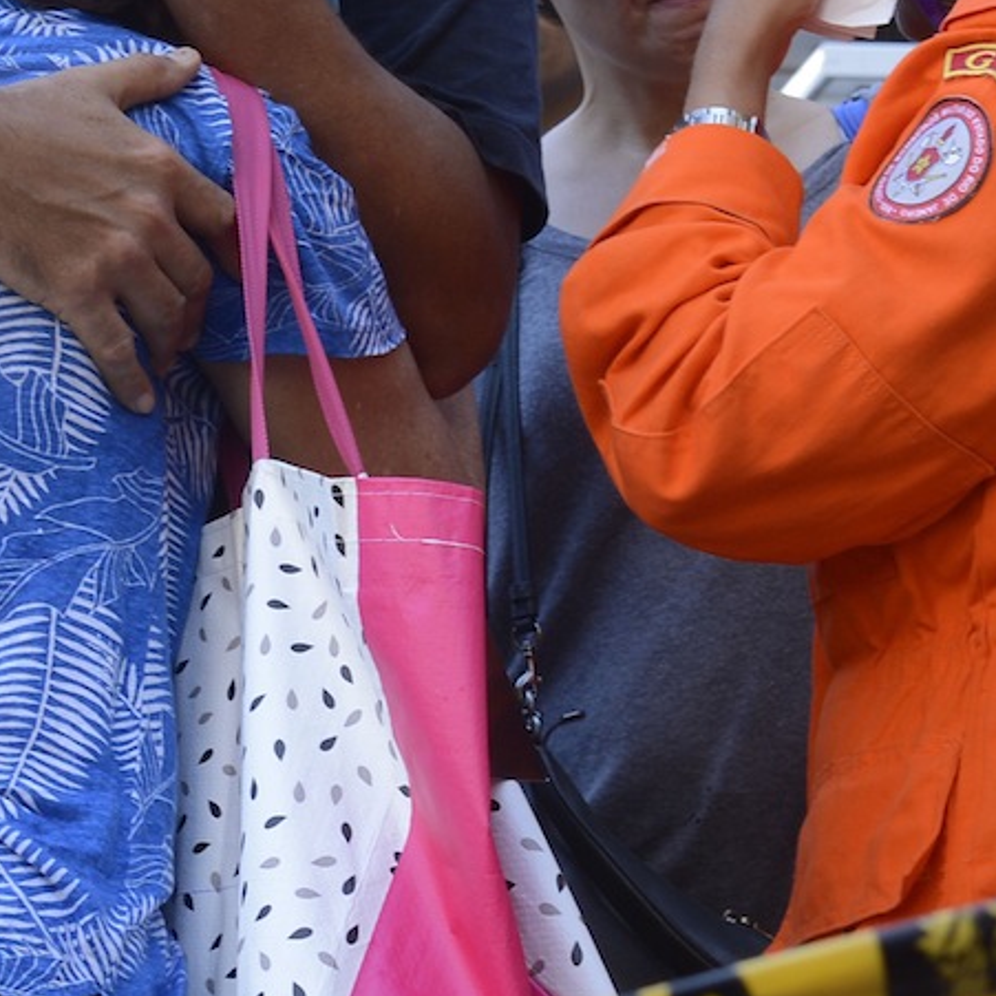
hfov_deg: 15.0
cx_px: 263
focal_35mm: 116
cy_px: 75
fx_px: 3776
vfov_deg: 14.8
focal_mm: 38
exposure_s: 1/100
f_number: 6.3
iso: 400
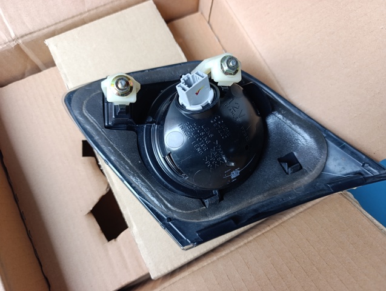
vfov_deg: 59.0
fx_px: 257
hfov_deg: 73.8
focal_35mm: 23
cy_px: 146
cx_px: 193
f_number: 1.6
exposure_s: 1/100
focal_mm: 6.14
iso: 800
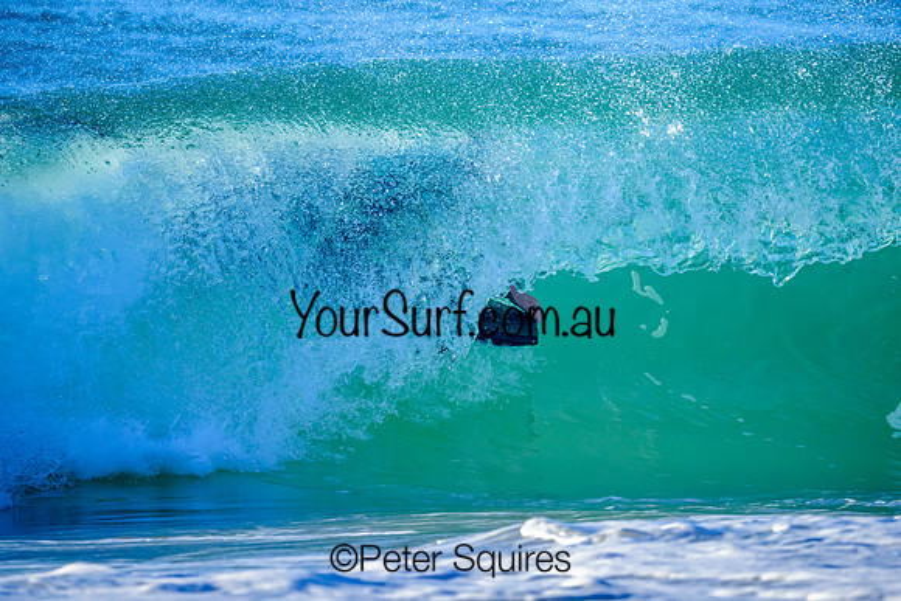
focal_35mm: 1077
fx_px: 26967
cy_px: 216
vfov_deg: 1.3
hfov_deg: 1.9
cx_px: 450
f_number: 6.3
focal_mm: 800
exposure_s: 1/2000
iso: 800
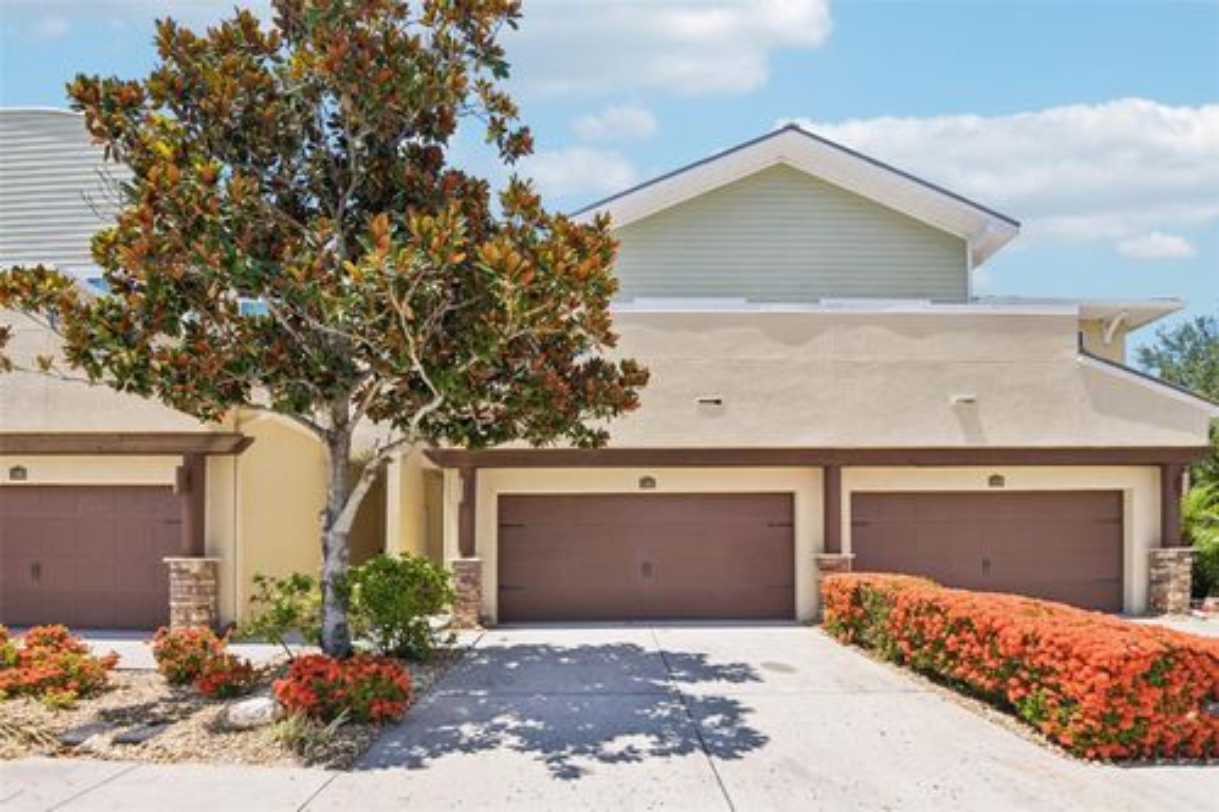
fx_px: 542
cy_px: 406
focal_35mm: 16
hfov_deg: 96.8
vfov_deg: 73.7
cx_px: 610
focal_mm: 16
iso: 400
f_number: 8
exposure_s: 1/1250
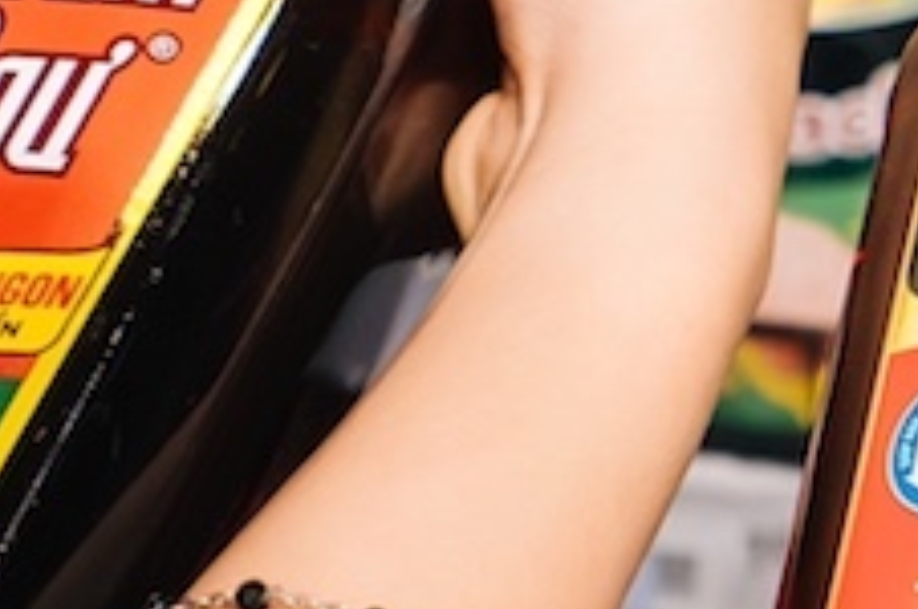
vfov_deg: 9.2
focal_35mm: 149
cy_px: 313
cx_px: 784
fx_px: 3794
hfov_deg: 13.7
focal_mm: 35
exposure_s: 1/100
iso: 1250
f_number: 5
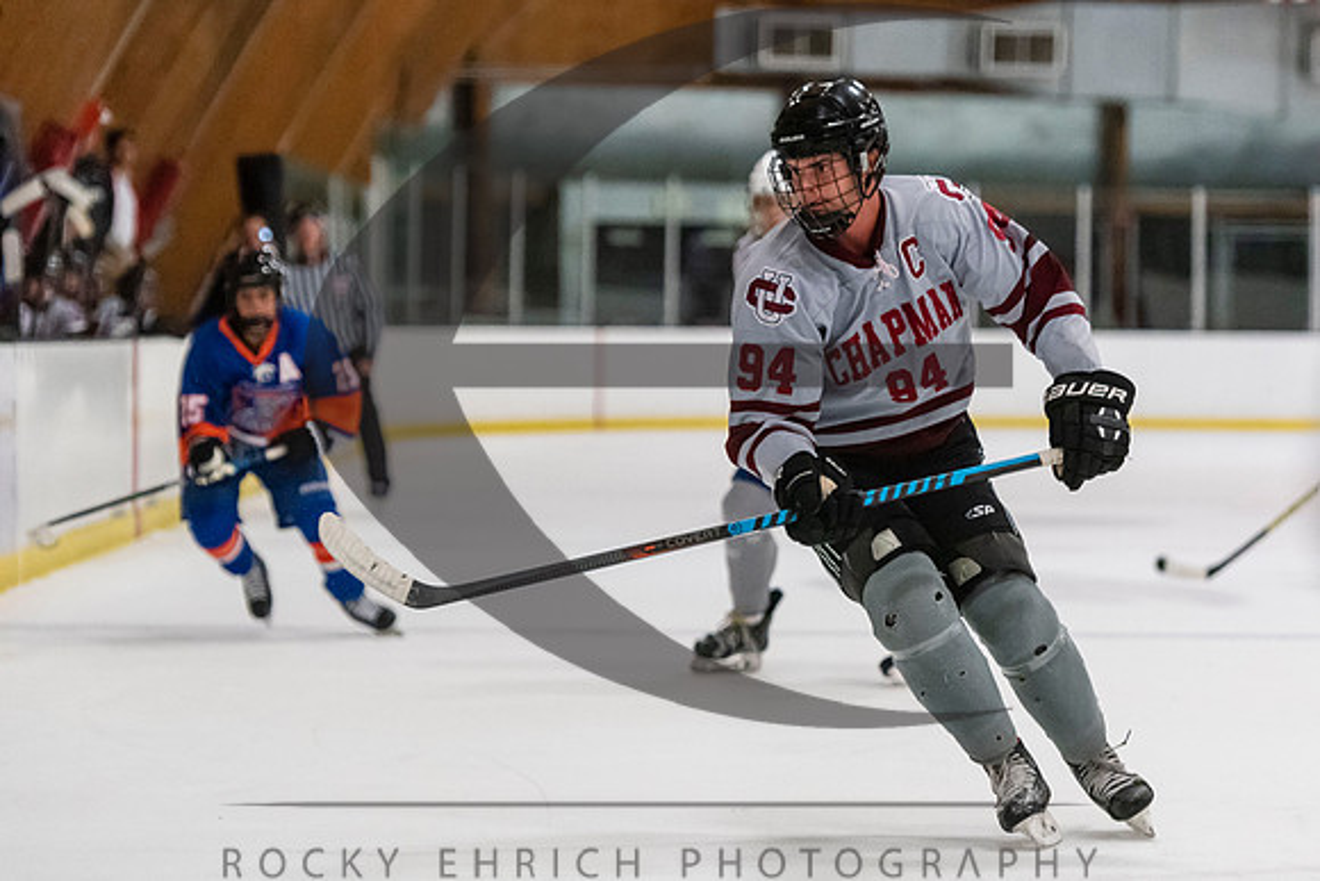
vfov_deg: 8.8
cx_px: 843
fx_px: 5713
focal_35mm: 156
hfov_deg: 13.2
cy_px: 490
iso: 3200
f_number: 2.8
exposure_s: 1/1000
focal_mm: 122
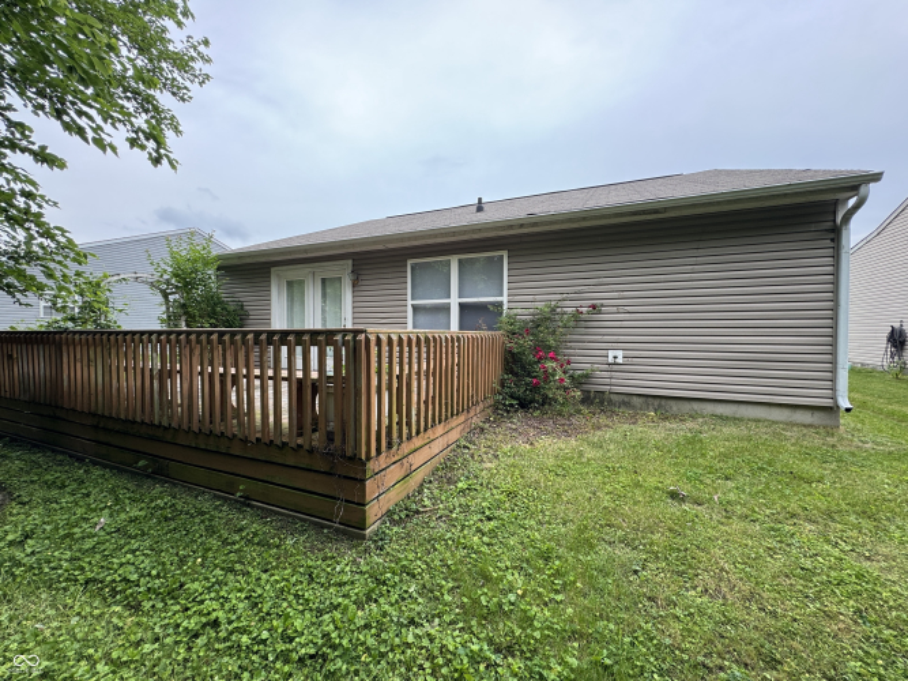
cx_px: 454
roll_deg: -0.3
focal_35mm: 14
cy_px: 340
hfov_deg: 102.1
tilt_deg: -2.5
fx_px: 367
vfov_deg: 85.7
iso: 40
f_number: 2.2
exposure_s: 1/121
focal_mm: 2.22
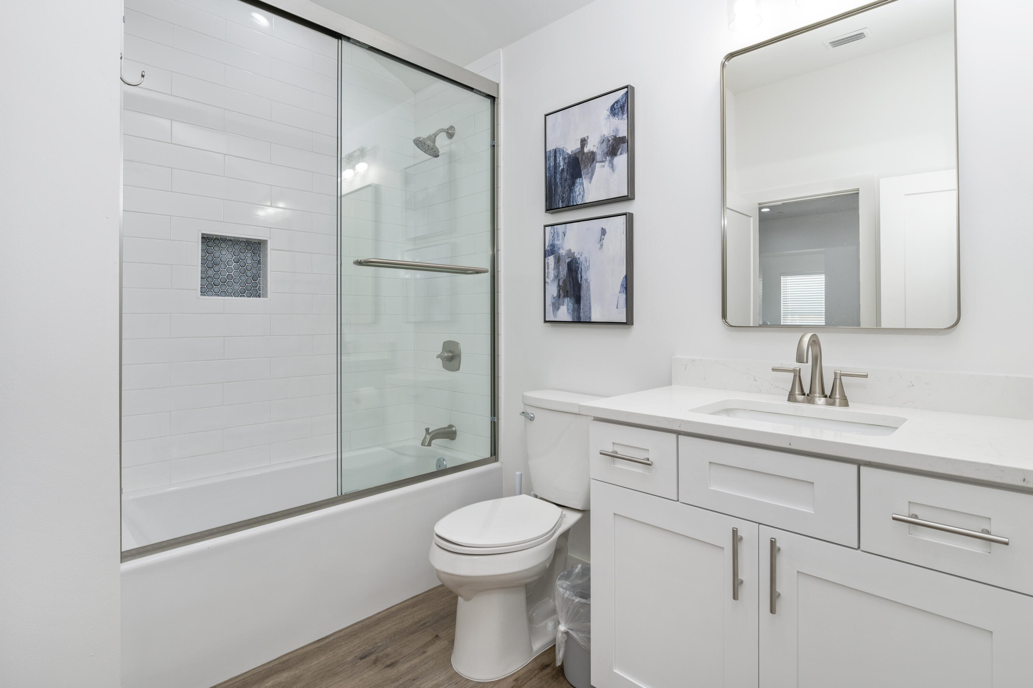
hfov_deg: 91.7
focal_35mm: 18
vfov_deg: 68.8
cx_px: 516
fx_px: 502
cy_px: 344
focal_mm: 17.5
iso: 320
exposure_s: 1/60
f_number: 9
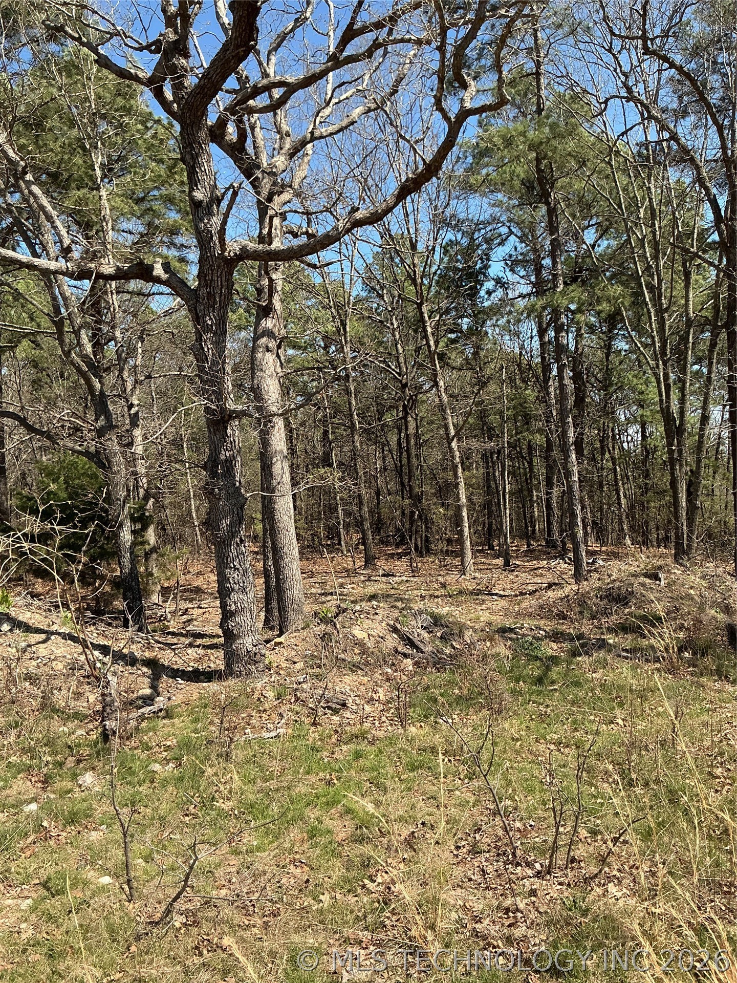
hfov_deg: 48.2
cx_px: 368
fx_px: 823
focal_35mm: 29
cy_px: 492
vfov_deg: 61.7
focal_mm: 3
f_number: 1.8
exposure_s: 1/962
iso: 25
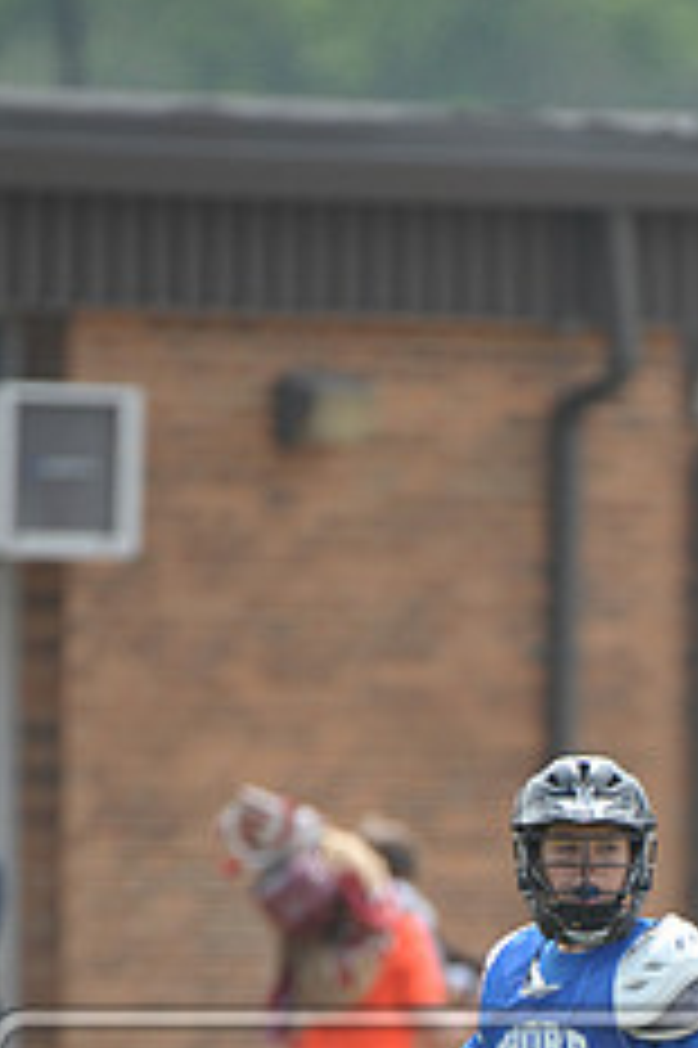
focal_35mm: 997
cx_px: 666
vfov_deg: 2.1
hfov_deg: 1.4
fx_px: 29037
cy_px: 1219
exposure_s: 1/2000
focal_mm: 400
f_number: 4
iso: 640
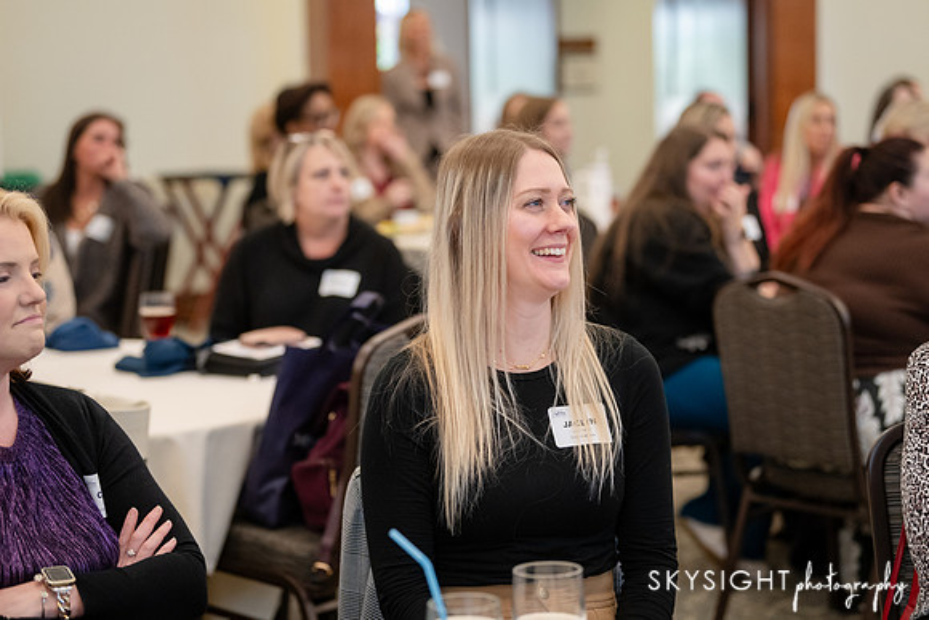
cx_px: 464
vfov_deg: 16.0
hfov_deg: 23.8
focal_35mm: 86
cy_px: 310
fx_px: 2208
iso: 3200
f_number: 2.8
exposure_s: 1/320
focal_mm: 82
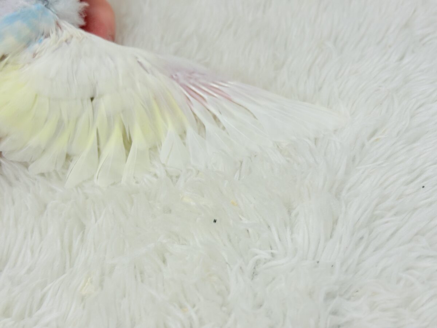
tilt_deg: -49.4
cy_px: 164
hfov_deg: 36.8
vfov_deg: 28.0
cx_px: 218
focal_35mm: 52
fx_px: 656
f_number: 1.6
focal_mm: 5.96
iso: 50
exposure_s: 1/100
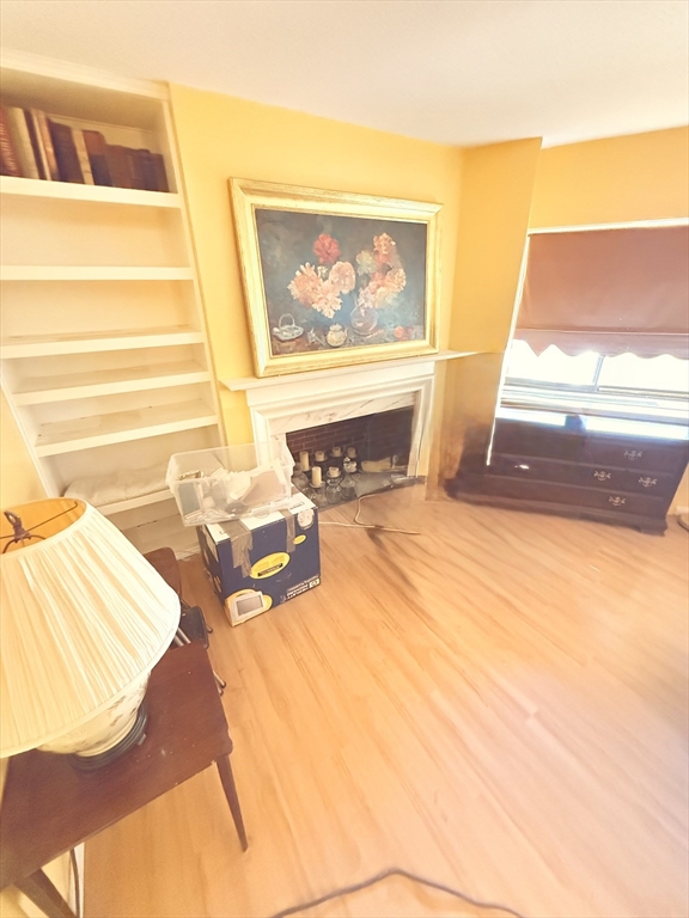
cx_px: 344
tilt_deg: -23.7
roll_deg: +0.9
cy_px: 459
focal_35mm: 14
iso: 1250
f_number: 2.2
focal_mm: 2.22
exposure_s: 1/60
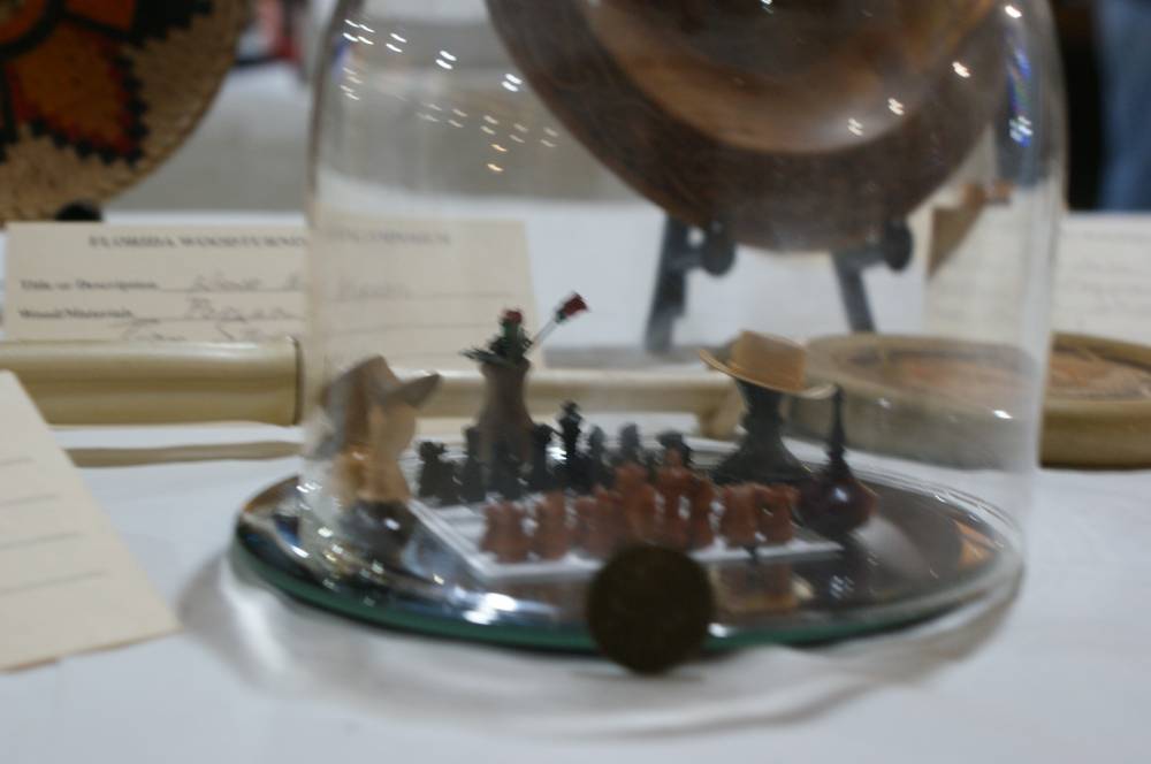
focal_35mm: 60
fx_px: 1916
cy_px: 382
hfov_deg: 33.4
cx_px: 576
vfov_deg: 22.6
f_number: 5.6
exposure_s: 1/10
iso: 400
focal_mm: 40
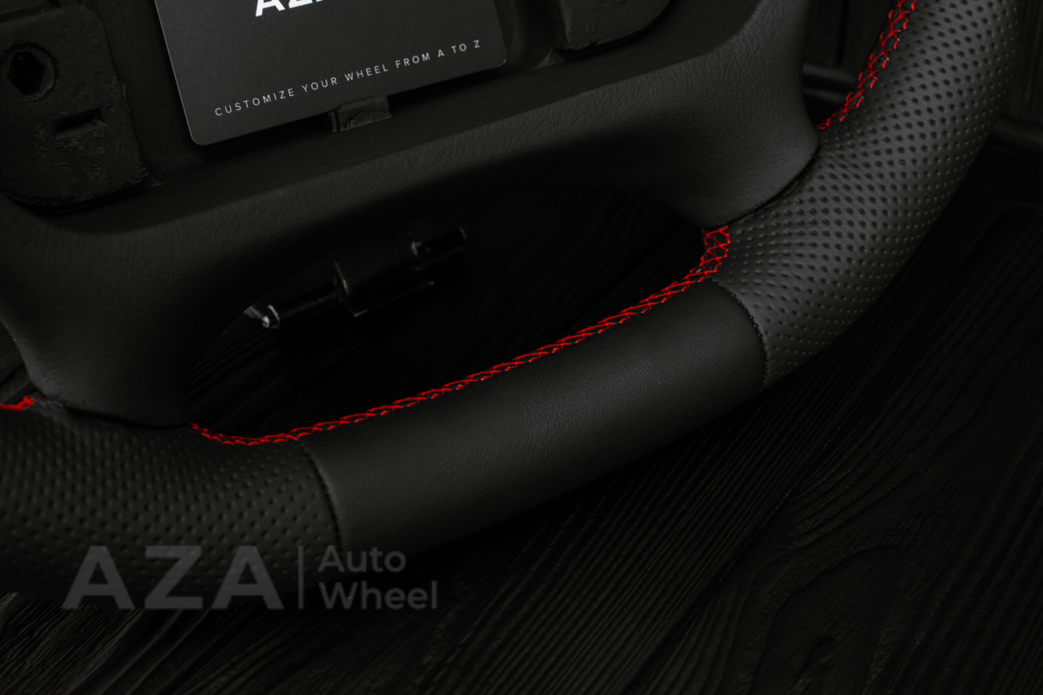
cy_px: 348
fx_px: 1521
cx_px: 522
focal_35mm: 52
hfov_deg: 37.8
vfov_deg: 25.8
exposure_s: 1/125
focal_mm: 35
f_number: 6.3
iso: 500
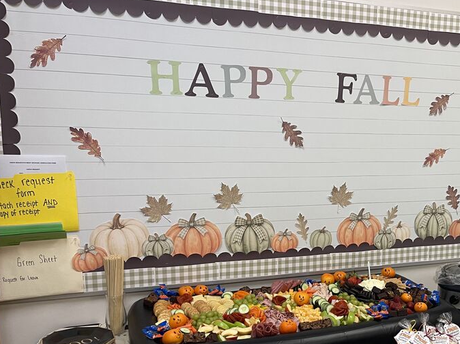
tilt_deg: -12.5
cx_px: 332
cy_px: 219
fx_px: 505
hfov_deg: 47.6
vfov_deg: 37.4
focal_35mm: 38
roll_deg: -2.0
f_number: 1.6
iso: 80
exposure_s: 1/60
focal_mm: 5.1
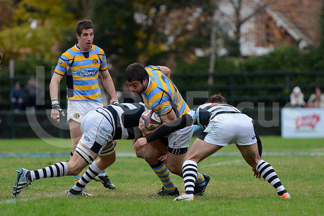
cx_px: 162
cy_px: 108
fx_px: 2430
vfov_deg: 5.1
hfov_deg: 7.6
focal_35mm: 270
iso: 1600
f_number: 4
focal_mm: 270
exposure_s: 1/500
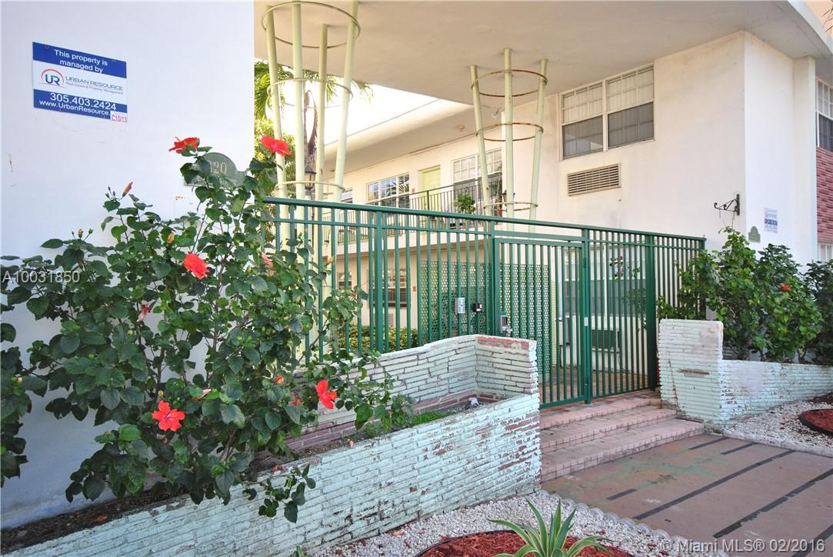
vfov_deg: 50.5
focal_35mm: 26
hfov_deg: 70.4
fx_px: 590
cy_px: 278
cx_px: 416
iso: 400
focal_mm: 17
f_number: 5.3
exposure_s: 1/250
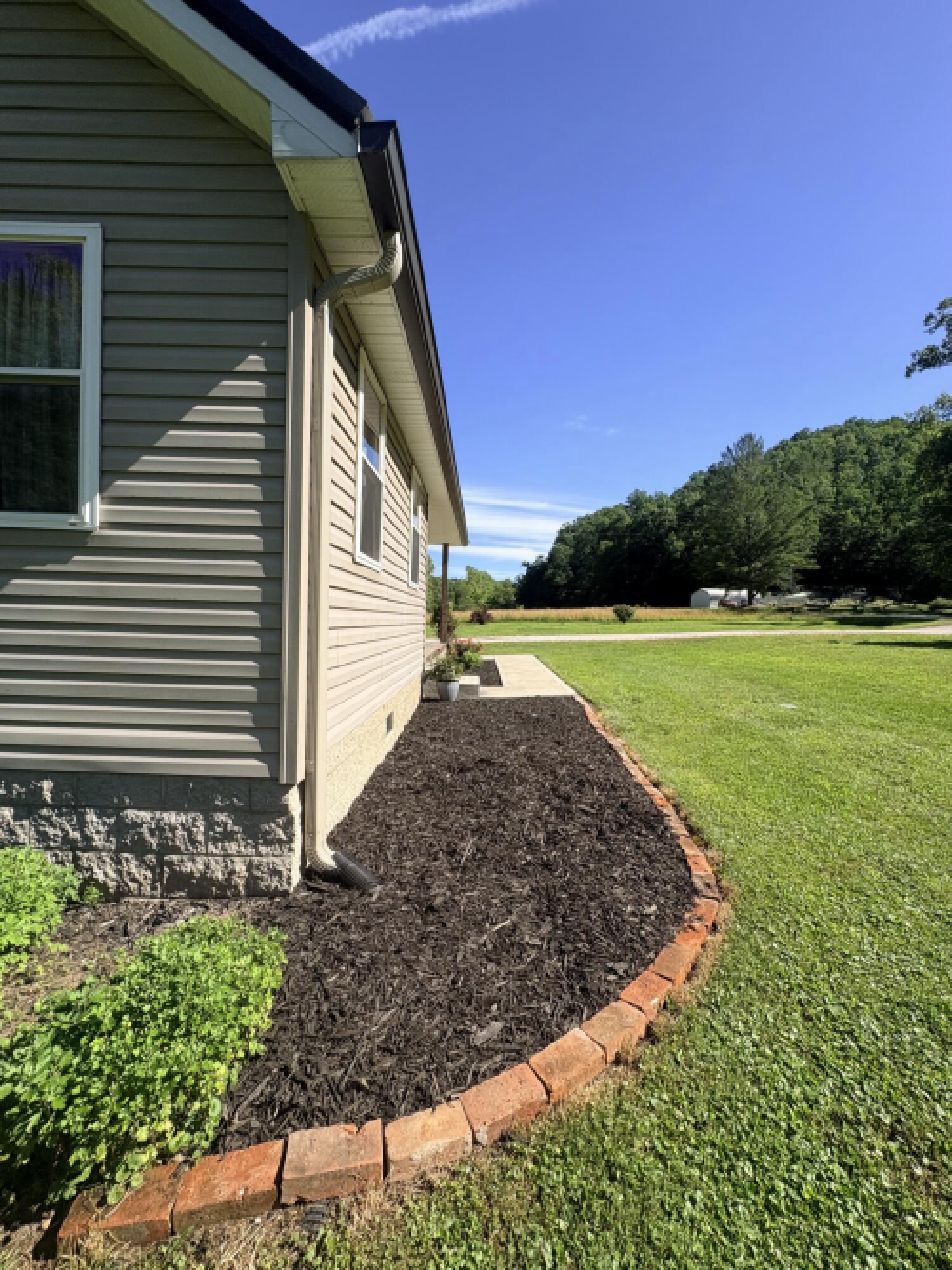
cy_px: 635
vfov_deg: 102.1
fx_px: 514
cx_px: 476
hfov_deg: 85.7
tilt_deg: -1.1
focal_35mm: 14
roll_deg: -1.8
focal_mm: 2.22
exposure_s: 1/1832
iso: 50
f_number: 2.2
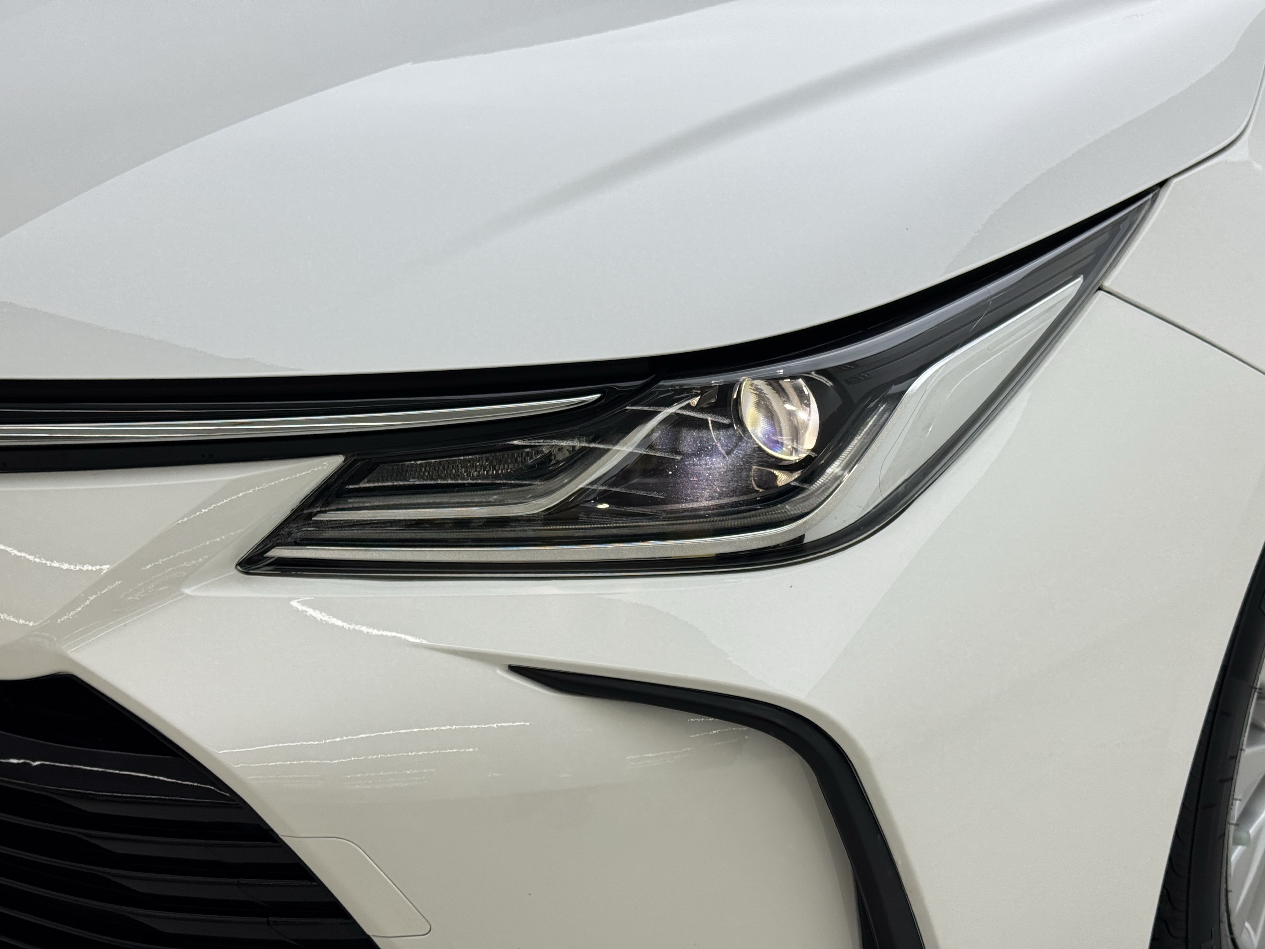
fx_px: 1754
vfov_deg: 30.3
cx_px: 632
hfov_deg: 39.7
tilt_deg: -18.6
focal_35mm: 48
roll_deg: +0.7
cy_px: 474
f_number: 1.78
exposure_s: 1/854
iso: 64
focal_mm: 6.76
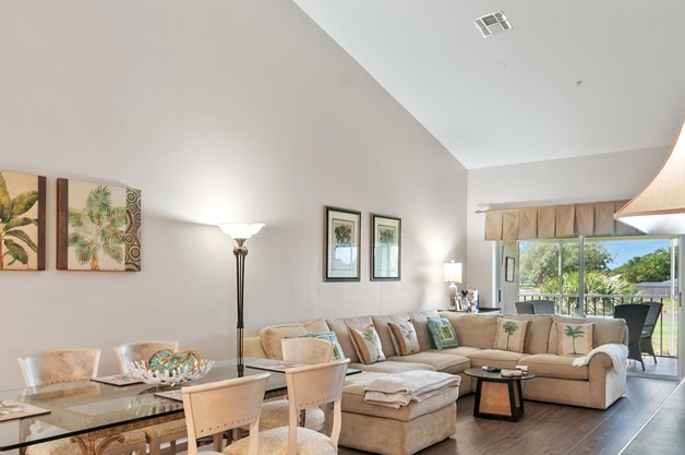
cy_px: 249
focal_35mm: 26
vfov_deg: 49.4
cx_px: 333
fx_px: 494
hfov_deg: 69.4
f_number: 8
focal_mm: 10
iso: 200
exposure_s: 1
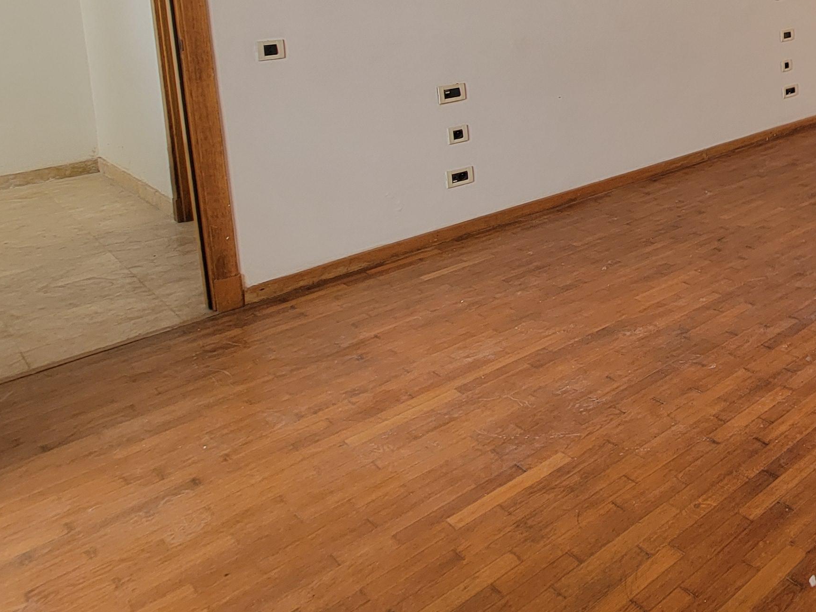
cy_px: -9
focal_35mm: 30
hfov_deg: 43.9
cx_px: 924
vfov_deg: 40.5
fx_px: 707
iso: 50
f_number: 2.2
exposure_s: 1/140
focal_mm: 2.2
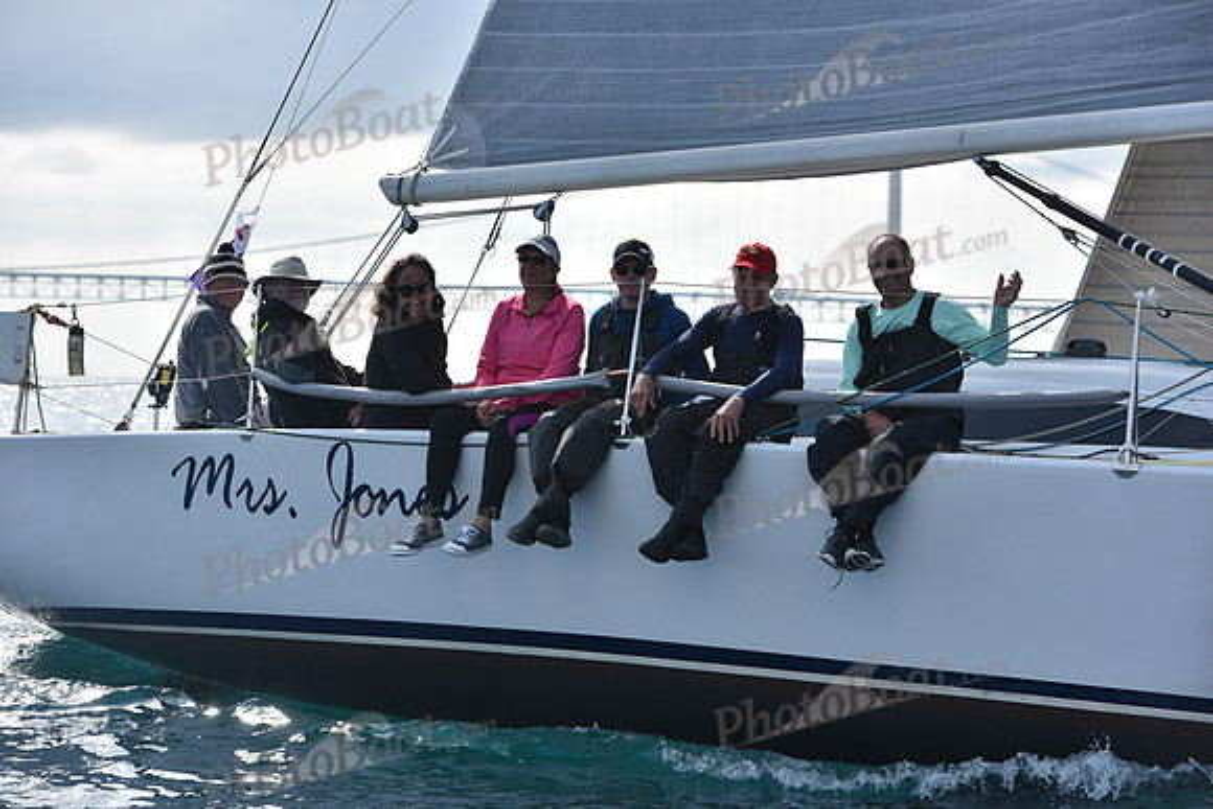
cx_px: 606
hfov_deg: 17.6
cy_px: 404
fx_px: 3909
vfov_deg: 11.8
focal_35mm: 116
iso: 250
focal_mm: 116
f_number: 5
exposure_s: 1/1600
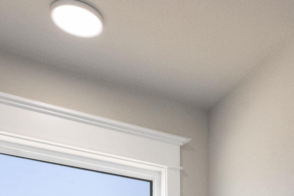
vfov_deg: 19.1
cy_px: 358
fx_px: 433
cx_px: 264
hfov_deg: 35.3
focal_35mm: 53
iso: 3200
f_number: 9
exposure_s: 1/400
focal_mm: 14
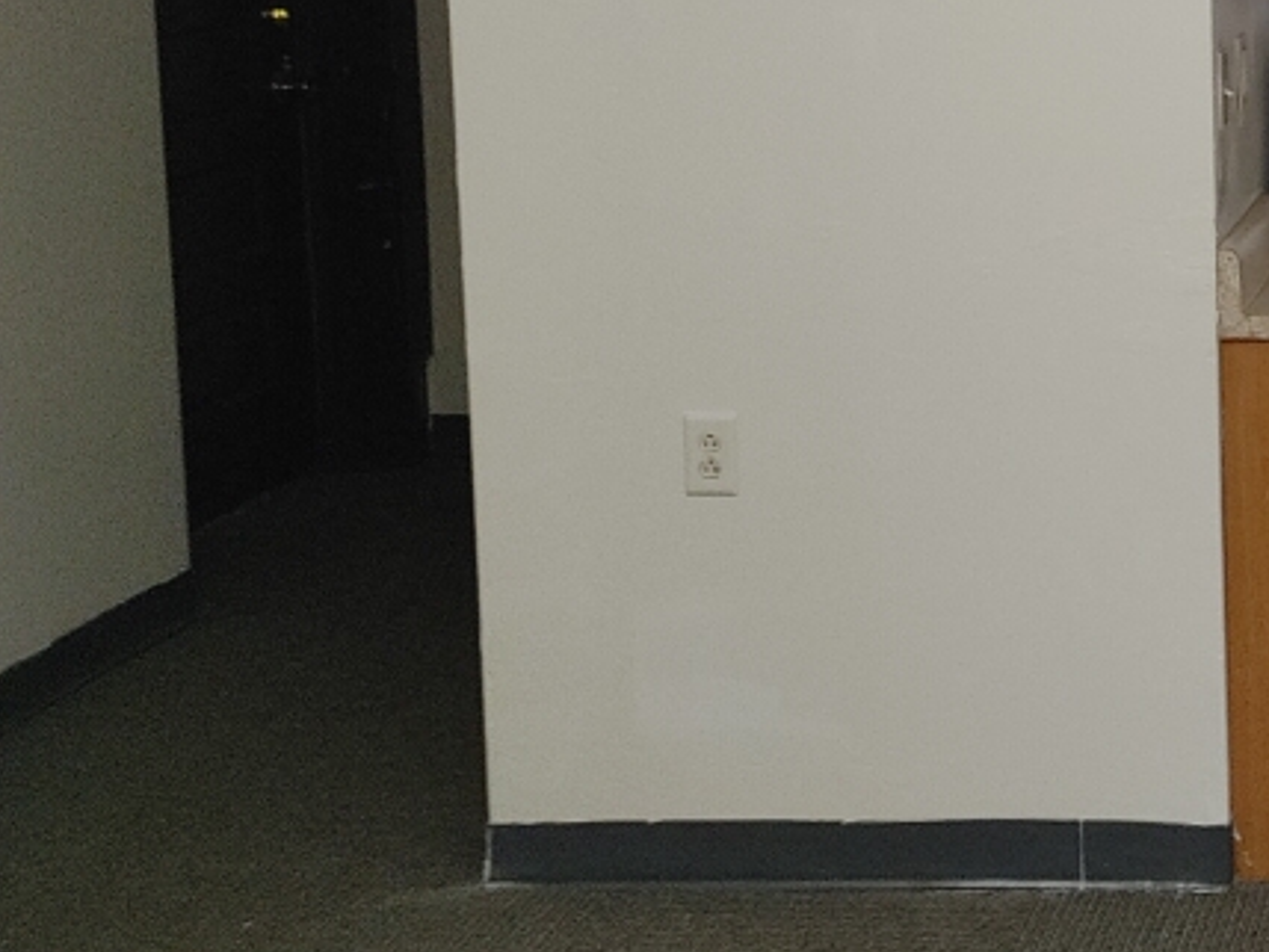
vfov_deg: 20.4
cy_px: 25
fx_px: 2567
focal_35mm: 70
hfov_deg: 25.0
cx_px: 1535
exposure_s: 1/40
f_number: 1.8
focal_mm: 5.58
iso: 700
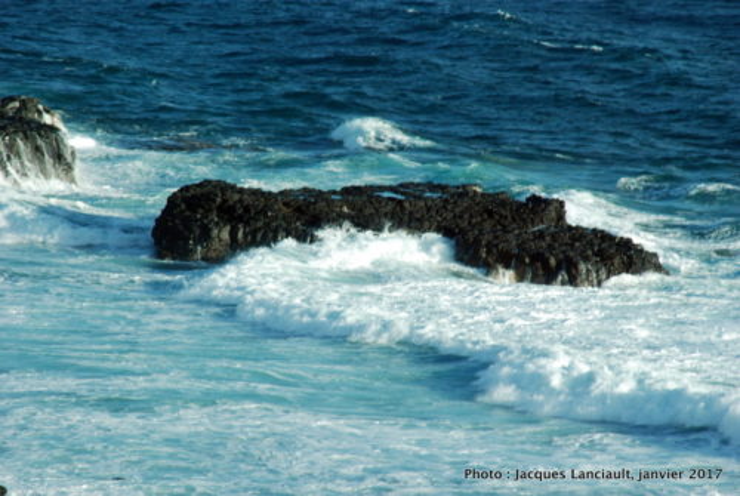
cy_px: 248
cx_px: 370
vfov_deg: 5.3
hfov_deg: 7.8
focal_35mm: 262
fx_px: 5404
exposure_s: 1/250
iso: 800
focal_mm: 175
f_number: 8
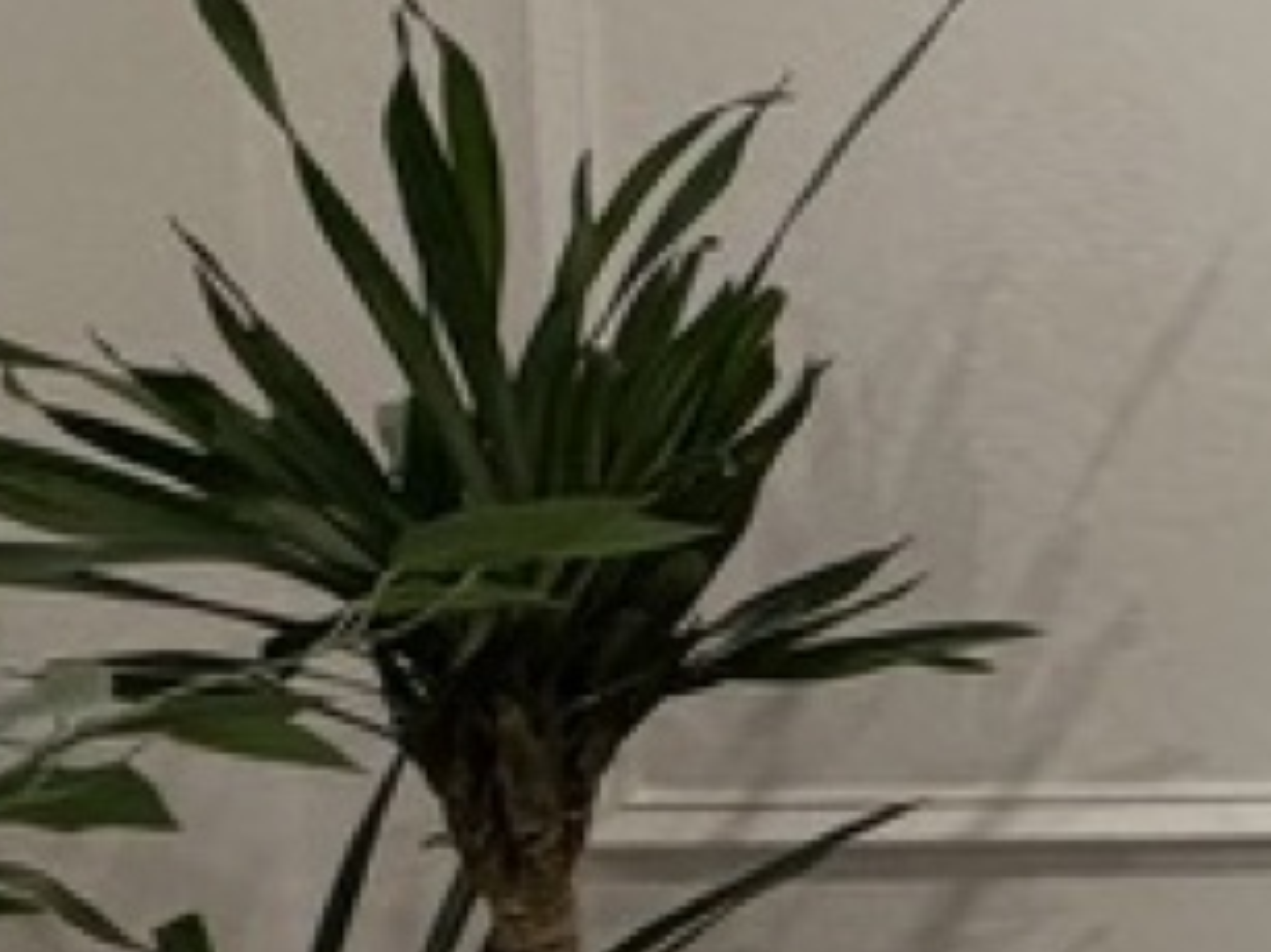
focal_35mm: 82
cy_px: 91
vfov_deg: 17.7
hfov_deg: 13.8
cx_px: 3271
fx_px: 3010
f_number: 2.2
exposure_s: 1/60
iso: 320
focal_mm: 2.22
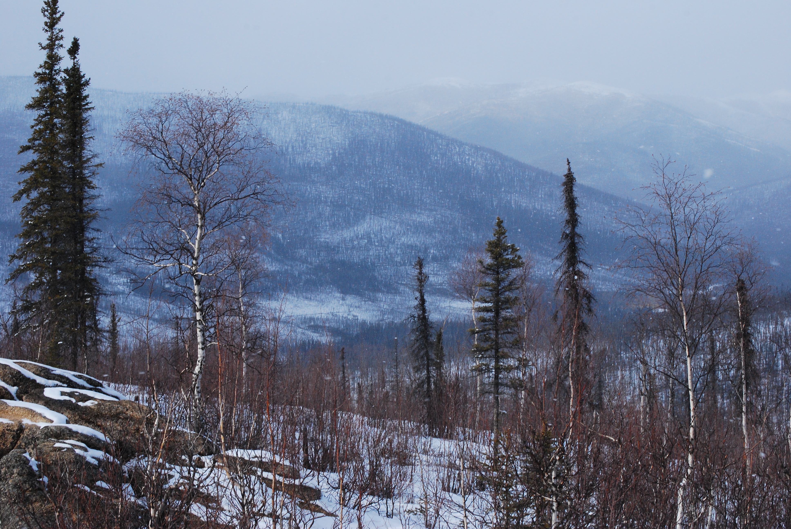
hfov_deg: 24.6
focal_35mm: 82
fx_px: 1815
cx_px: 396
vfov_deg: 16.6
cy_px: 264
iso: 400
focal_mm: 55
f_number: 18
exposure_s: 1/250
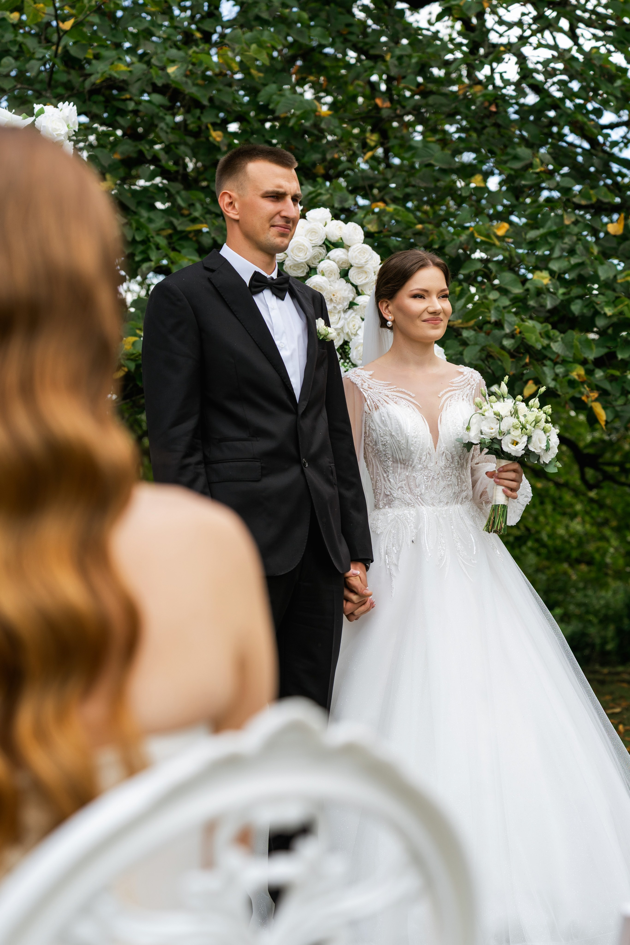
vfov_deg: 33.9
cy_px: 472
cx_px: 315
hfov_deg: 23.0
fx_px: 1549
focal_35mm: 59
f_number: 3.5
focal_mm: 59
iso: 125
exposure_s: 1/640
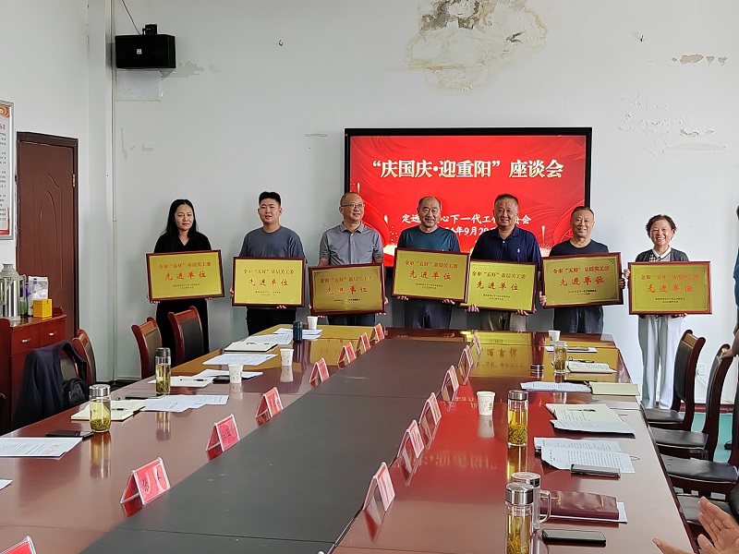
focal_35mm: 52
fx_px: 1110
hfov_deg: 36.8
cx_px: 370
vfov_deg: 28.0
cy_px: 277
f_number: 1.9
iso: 320
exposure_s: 1/100
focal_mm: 5.52
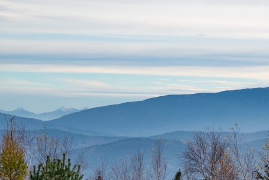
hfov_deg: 11.1
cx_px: 207
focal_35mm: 185
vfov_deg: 7.4
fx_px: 1383
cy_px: 109
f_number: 11
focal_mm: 105
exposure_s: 1/250
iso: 400
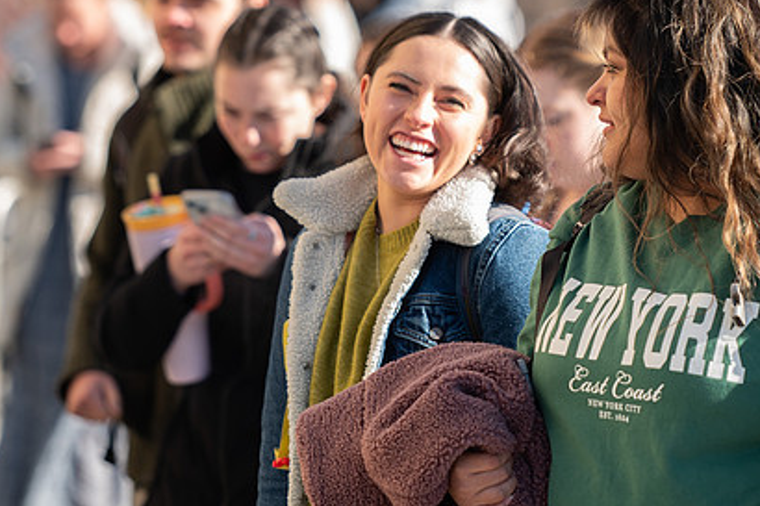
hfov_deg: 7.3
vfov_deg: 4.9
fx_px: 5930
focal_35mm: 281
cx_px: 426
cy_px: 209
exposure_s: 1/500
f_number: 5.6
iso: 80
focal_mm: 150
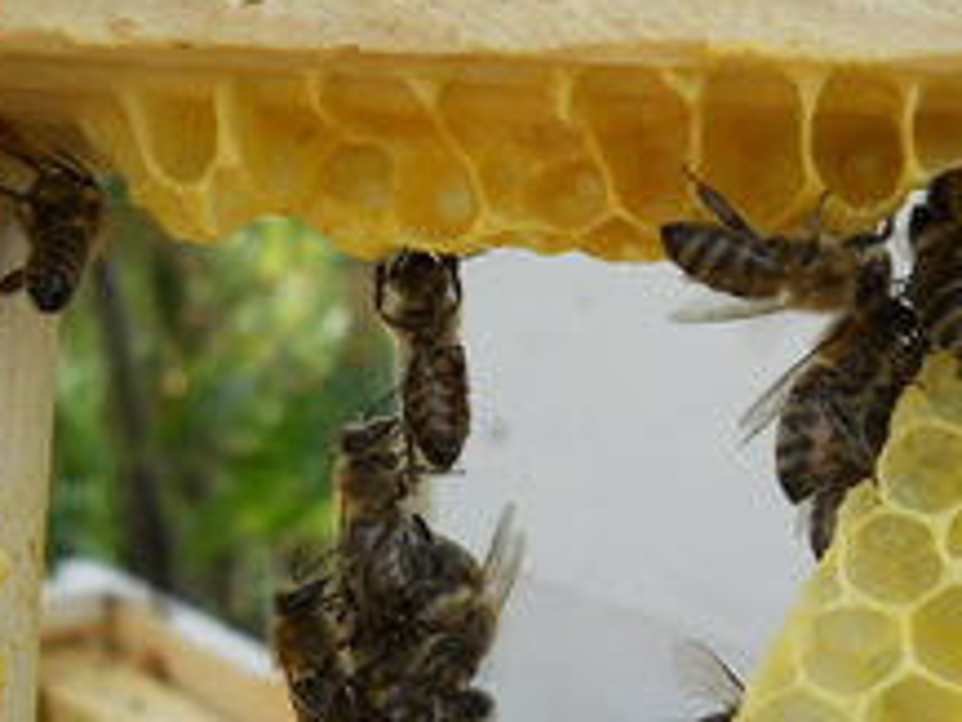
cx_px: 567
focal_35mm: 66
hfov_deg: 29.3
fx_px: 1835
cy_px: 525
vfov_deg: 22.1
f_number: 5.5
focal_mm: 6.72
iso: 80
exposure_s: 1/125
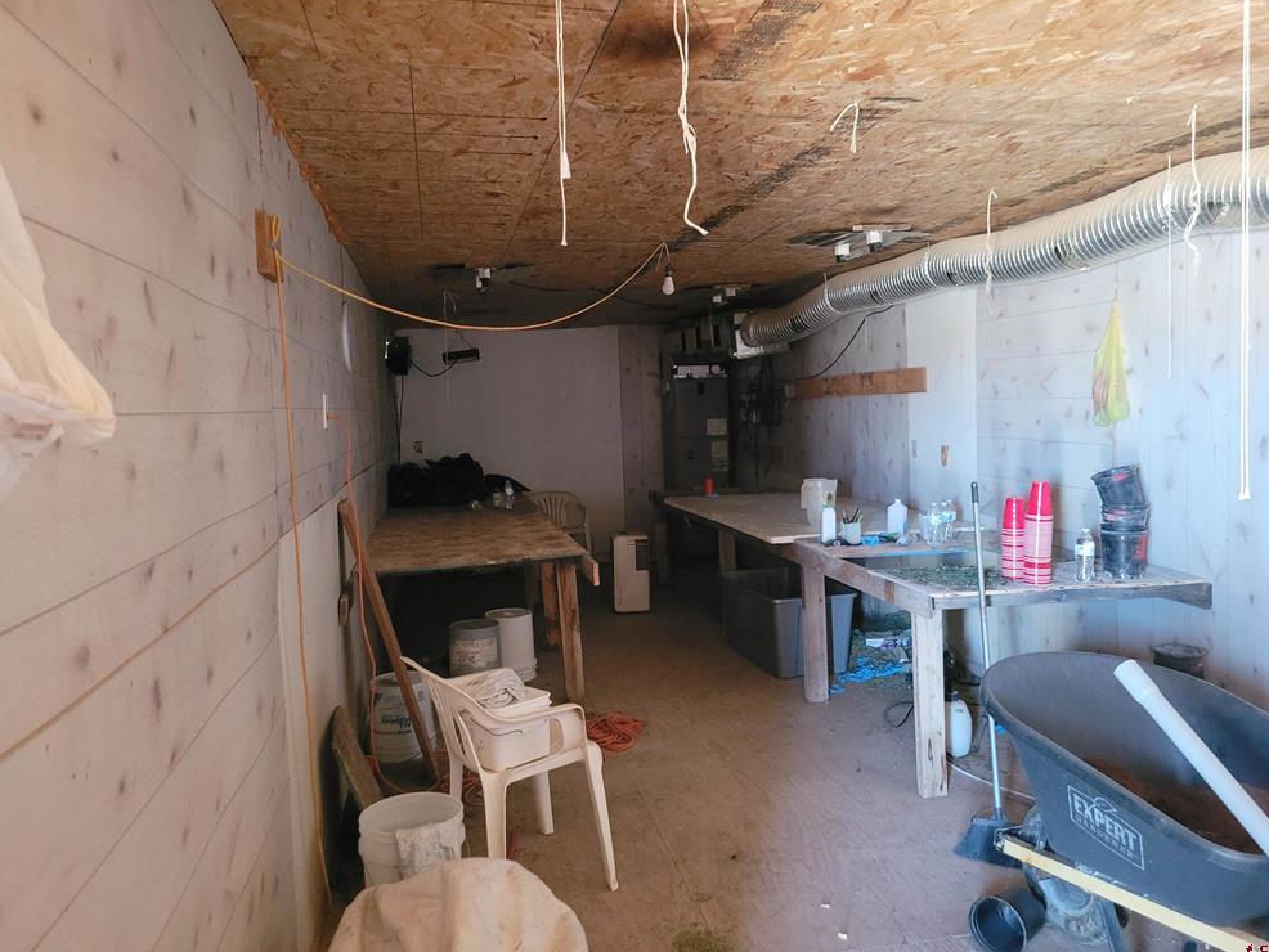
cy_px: 461
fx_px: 990
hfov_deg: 65.3
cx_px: 637
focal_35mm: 27
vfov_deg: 51.4
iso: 1600
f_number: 1.8
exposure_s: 1/24
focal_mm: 5.4
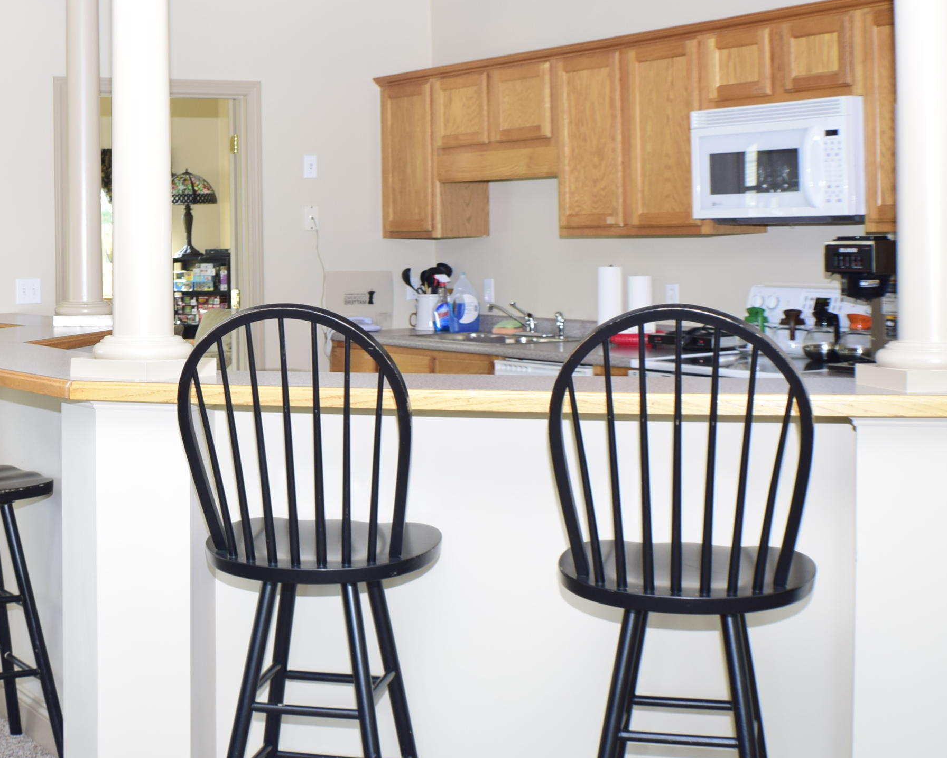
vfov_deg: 19.1
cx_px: 169
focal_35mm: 80
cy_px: 243
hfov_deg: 23.4
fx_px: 2242
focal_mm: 34
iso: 560
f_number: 5
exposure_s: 1/50
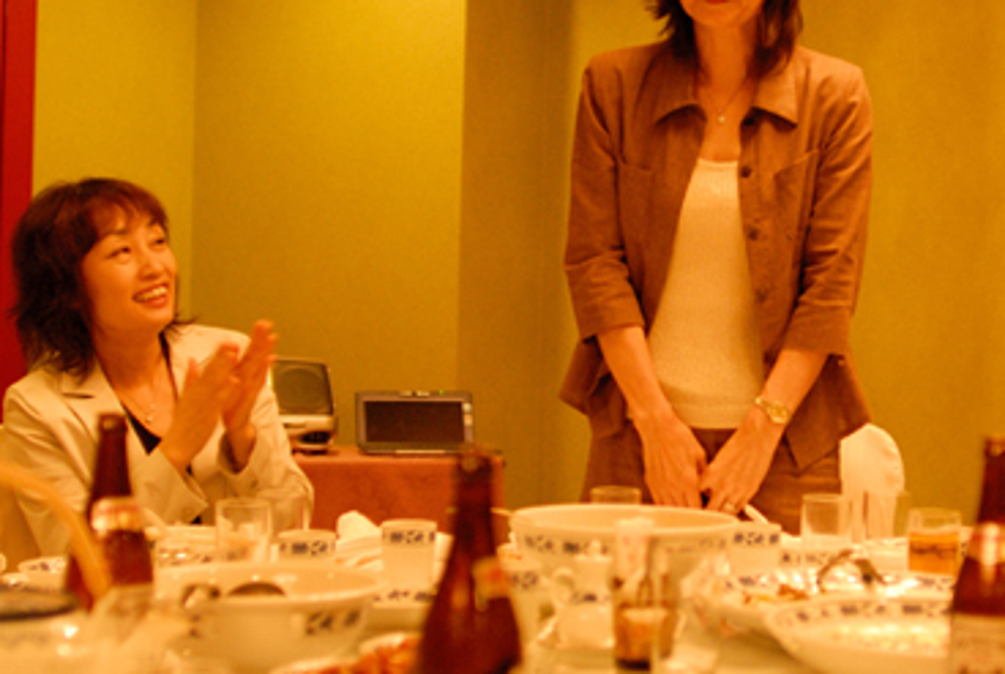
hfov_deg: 27.3
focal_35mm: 73
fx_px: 2042
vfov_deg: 18.7
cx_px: 737
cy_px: 252
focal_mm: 28
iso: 800
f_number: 2
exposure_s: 1/80
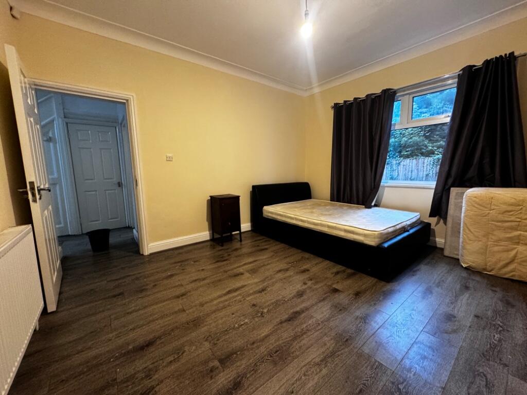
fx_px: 213
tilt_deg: -7.2
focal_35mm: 14
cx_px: 264
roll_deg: +0.4
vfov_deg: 85.7
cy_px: 198
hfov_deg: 102.1
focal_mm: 2.22
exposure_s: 1/50
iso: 500
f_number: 2.2
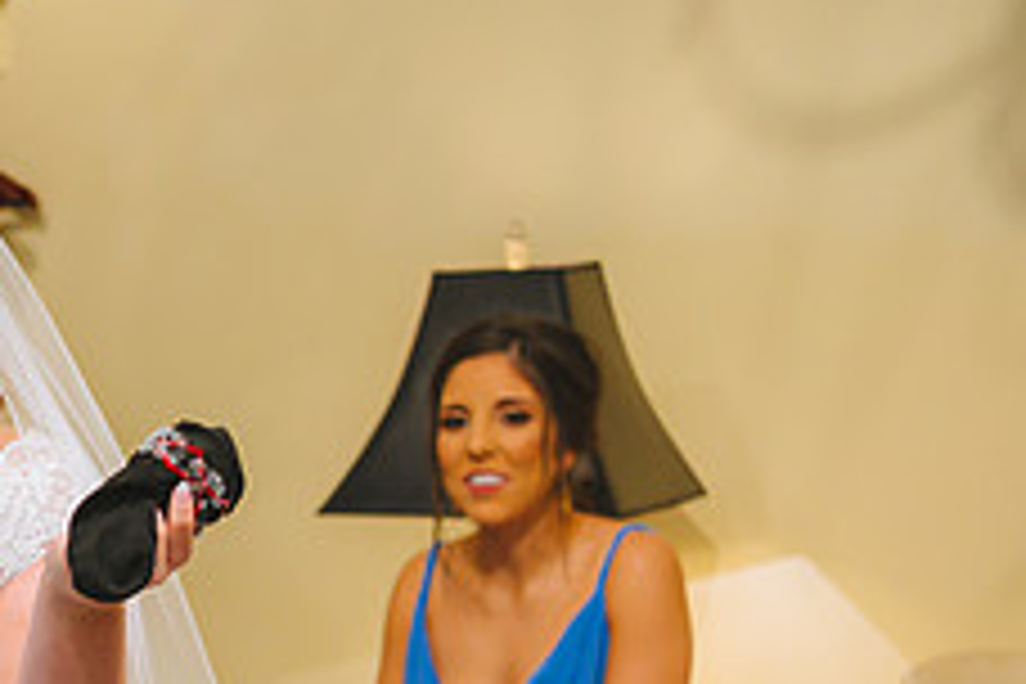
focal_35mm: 117
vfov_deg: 11.6
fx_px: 3334
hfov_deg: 16.9
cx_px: -135
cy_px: 734
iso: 1250
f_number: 2.8
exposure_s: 1/200
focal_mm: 46
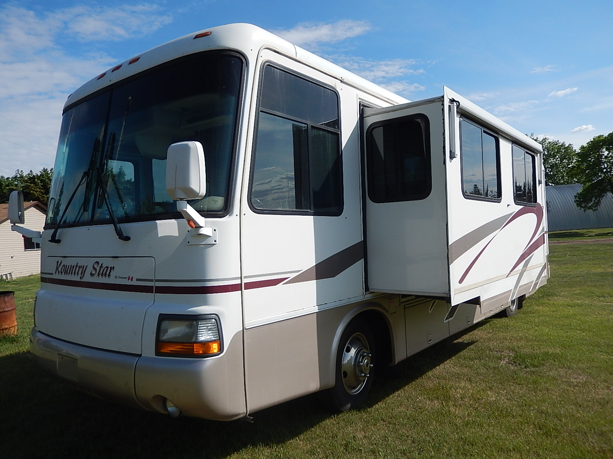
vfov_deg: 54.9
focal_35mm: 25
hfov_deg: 69.4
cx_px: 306
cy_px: 230
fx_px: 443
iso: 125
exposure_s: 1/500
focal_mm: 4.5
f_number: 6.8
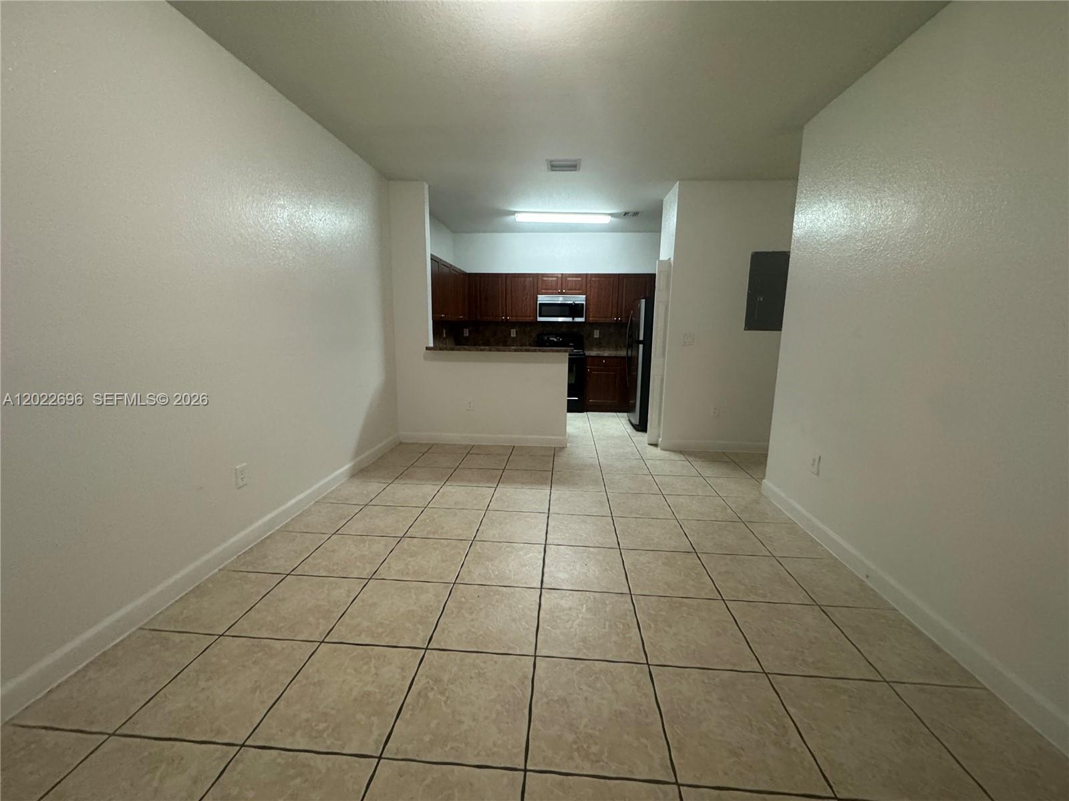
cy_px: 400
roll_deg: -1.2
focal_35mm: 14
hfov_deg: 102.1
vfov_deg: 85.7
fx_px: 432
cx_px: 534
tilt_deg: -8.4
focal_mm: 2.22
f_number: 2.2
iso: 500
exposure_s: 1/60
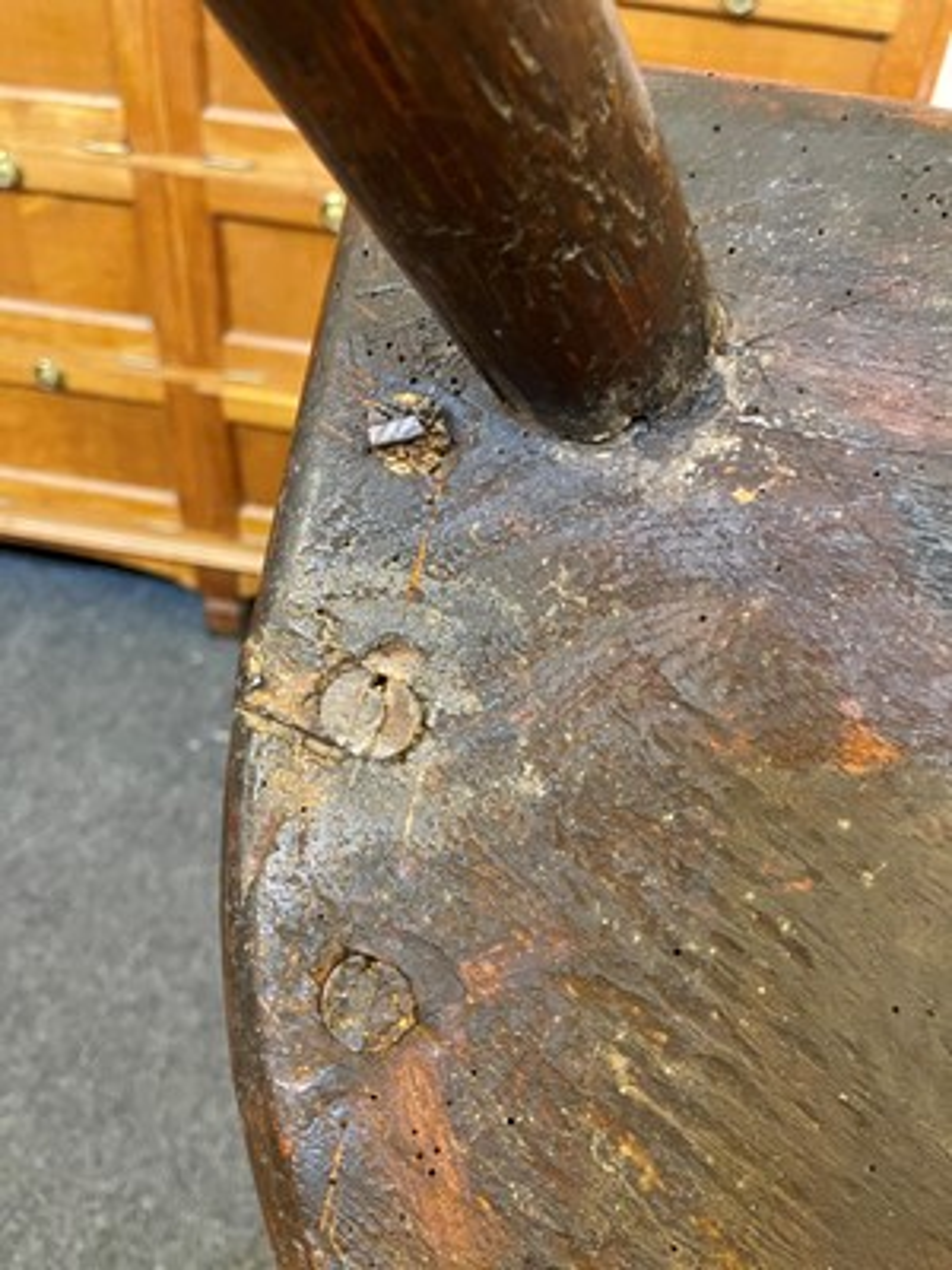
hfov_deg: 53.1
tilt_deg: -40.2
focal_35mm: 26
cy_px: 635
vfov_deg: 67.3
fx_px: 953
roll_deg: -8.0
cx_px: 476
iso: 500
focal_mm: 5.1
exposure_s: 1/50
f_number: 1.6
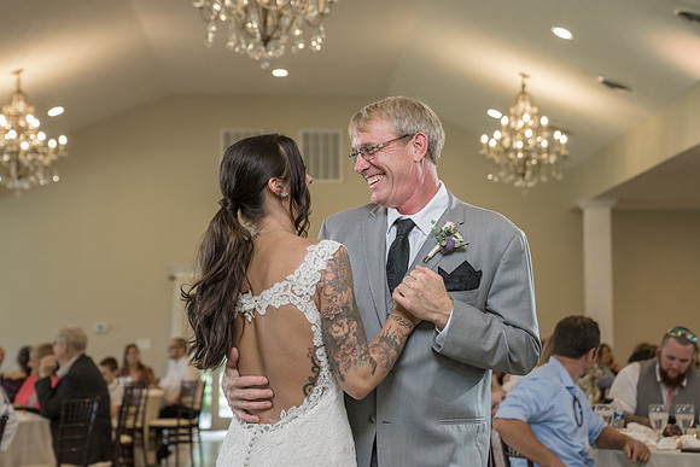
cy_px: 198
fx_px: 1634
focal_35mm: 84
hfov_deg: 24.2
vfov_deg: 16.3
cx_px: 385
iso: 2000
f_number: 4
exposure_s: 1/250
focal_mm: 70
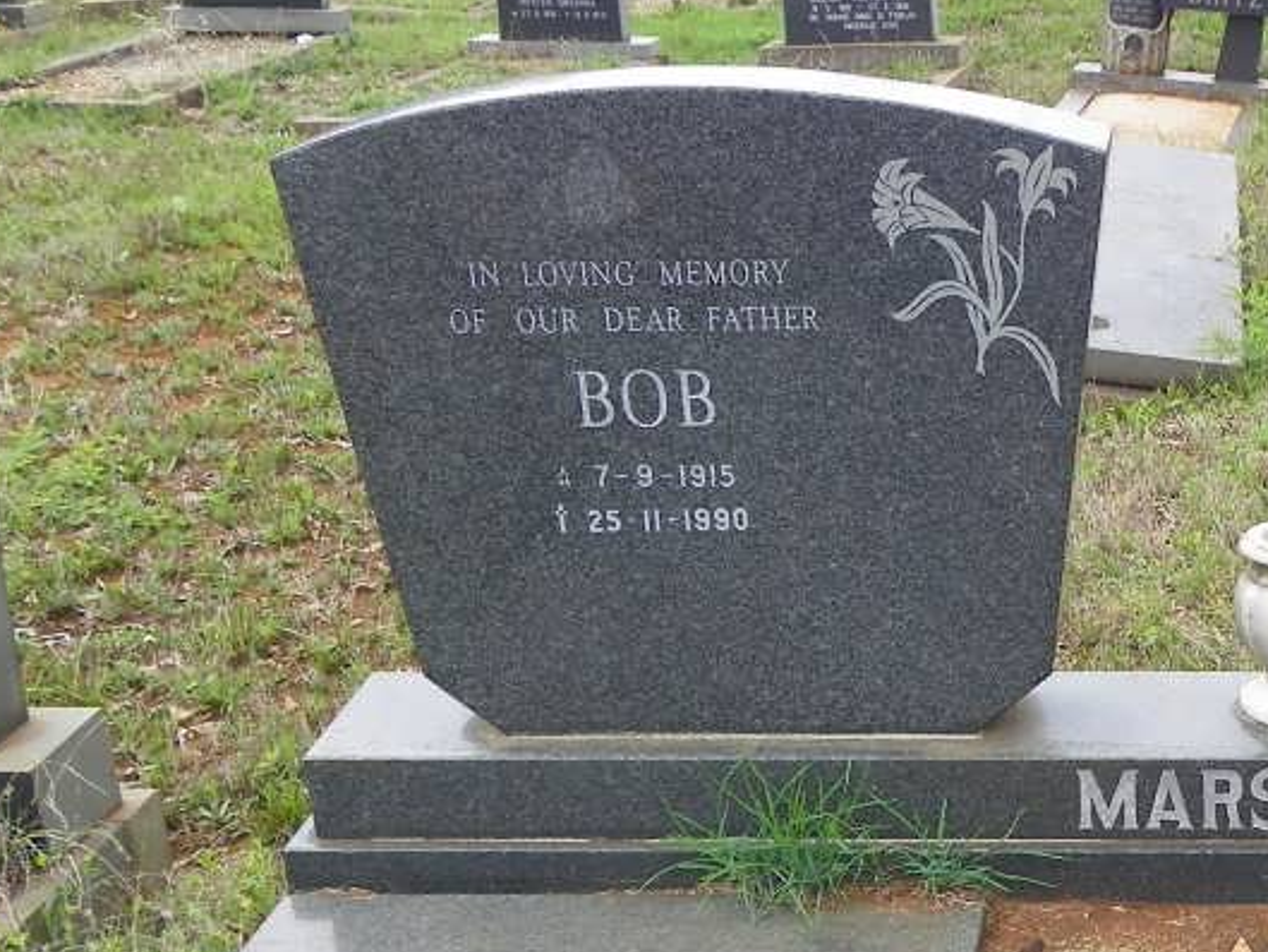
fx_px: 2491
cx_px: 1292
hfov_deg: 26.9
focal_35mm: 68
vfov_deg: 21.4
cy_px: 765
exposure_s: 1/160
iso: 64
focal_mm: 5.3
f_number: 3.5
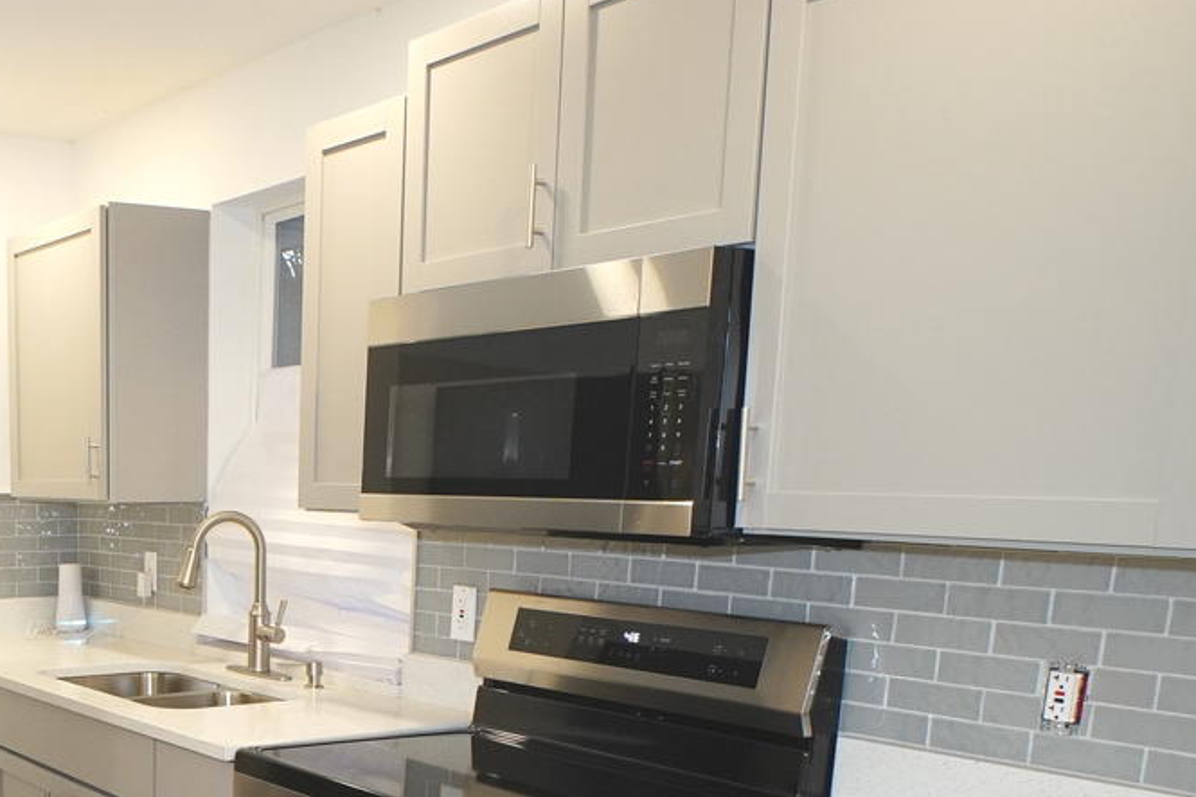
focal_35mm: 40
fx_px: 1336
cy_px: 775
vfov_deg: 31.1
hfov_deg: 43.4
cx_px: 83
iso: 1000
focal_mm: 11
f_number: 4
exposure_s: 1/160
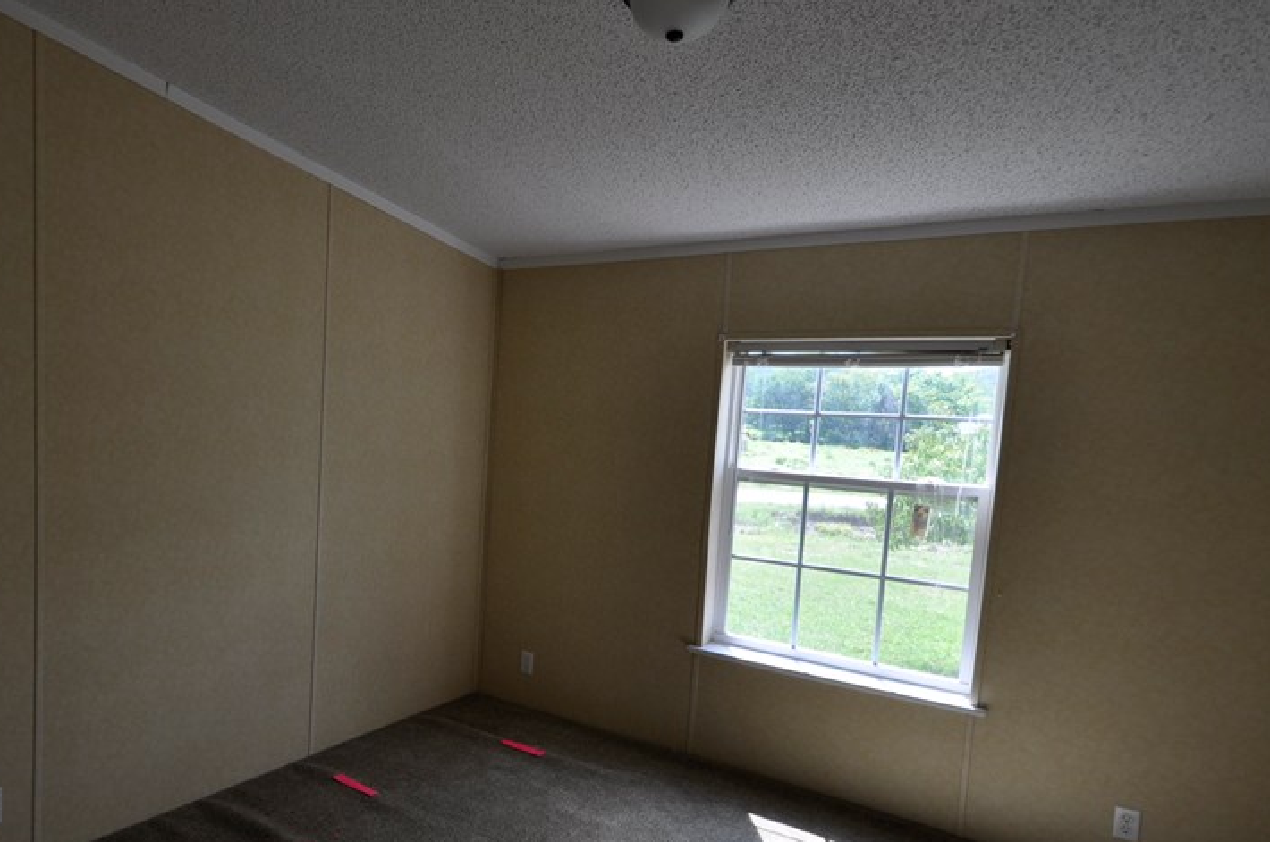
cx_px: 402
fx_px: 810
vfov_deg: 54.6
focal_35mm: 23
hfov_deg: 73.4
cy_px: 499
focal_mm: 10
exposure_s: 1/125
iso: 250
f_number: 5.6
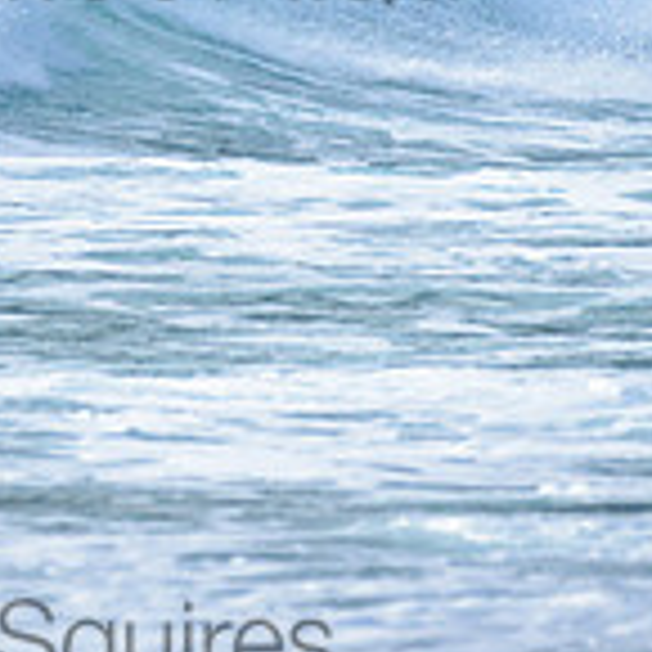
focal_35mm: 2078
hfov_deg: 0.8
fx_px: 44281
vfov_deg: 0.8
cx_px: -308
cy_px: -302
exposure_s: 1/2000
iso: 280
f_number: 5.6
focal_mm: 500
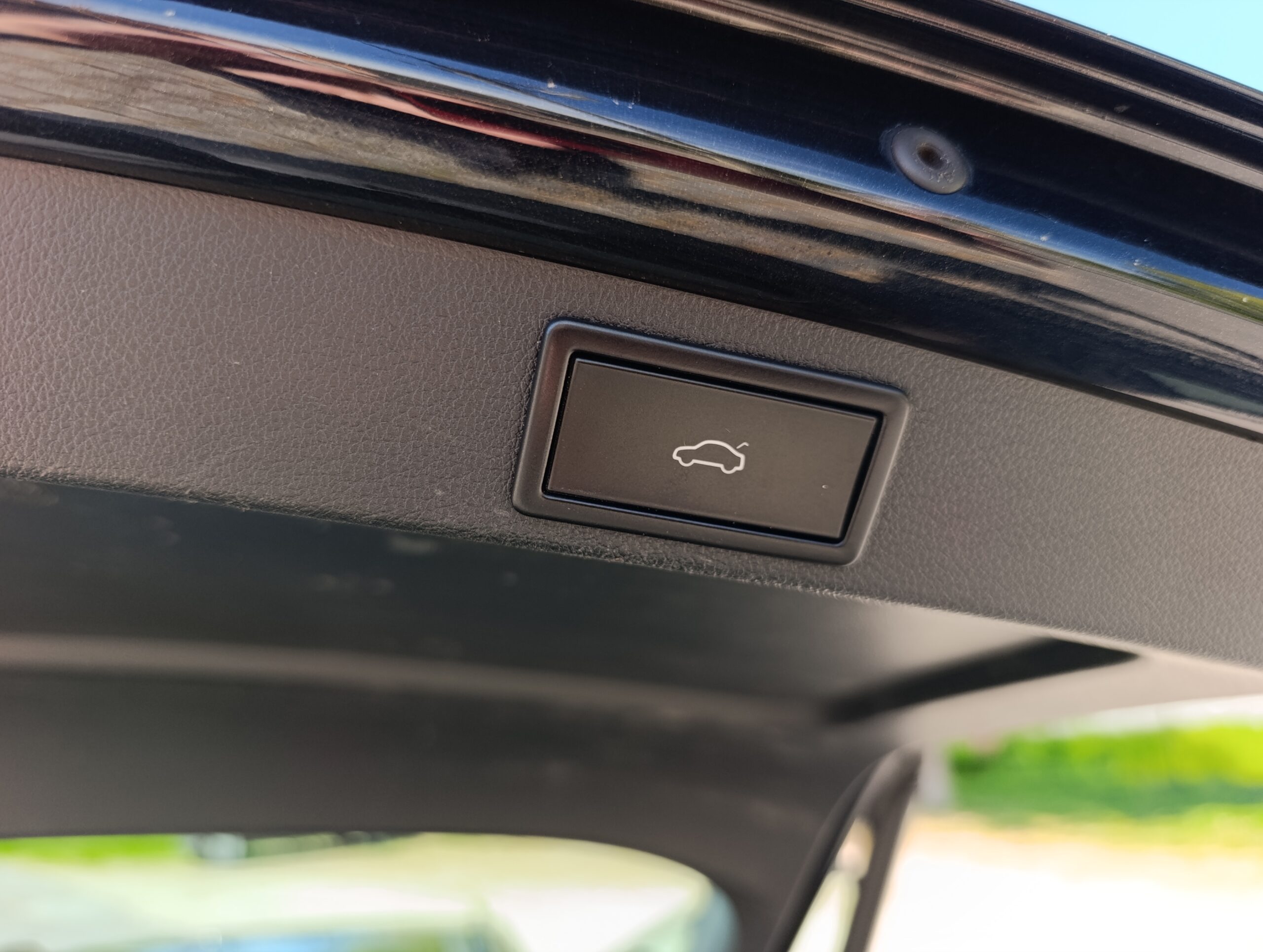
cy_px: 476
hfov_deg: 73.8
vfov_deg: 59.0
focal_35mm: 23
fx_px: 840
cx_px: 632
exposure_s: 1/100
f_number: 1.6
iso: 80
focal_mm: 6.14
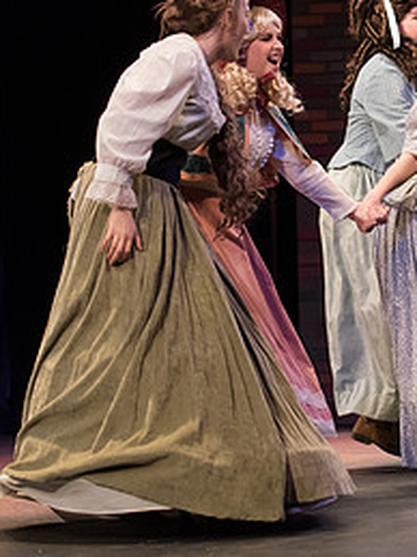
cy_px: 156
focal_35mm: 151
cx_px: 481
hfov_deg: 9.7
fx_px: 2427
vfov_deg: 13.1
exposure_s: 1/400
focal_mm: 70
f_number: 3.5
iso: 3200
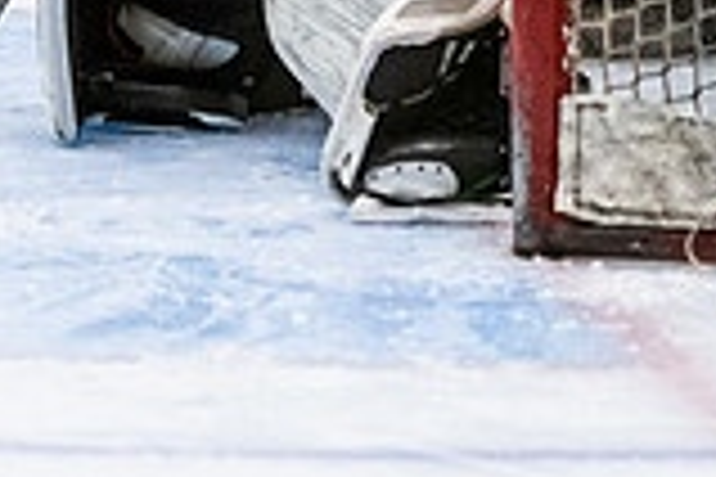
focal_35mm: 504
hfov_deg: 4.1
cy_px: -391
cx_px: 344
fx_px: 10023
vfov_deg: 2.7
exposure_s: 1/640
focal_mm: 105
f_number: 2.8
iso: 3200
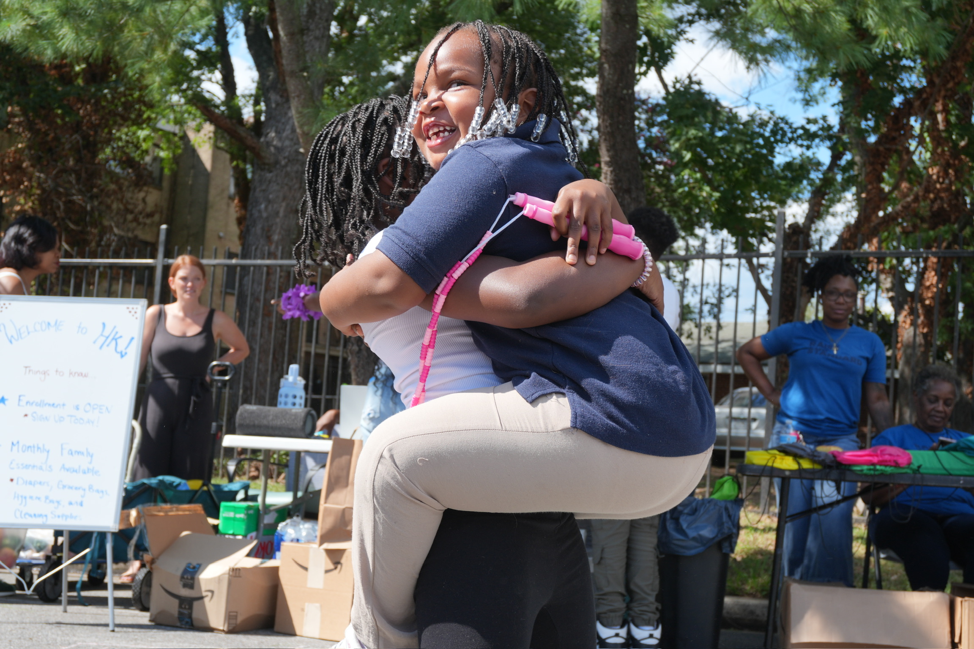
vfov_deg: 27.3
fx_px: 1339
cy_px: 324
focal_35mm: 50
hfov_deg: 40.0
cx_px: 487
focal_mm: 33
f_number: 7.1
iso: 100
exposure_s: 1/200
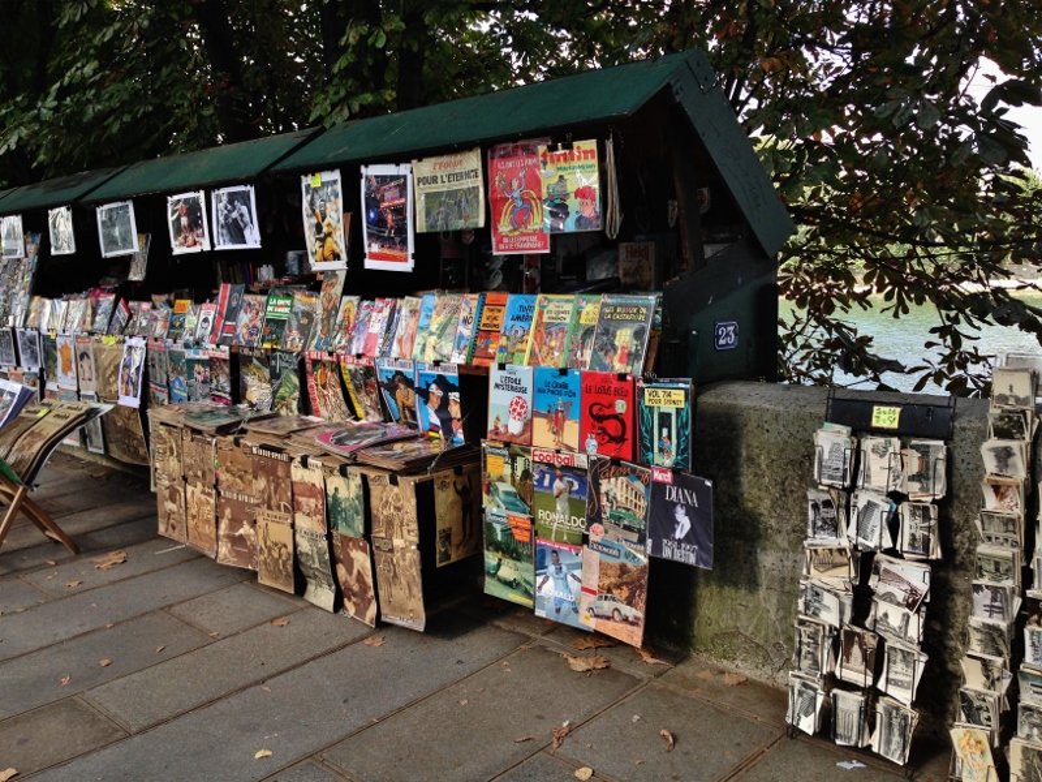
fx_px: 993
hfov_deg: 55.4
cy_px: 391
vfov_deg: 42.9
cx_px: 521
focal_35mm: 33
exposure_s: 1/233
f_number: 2.4
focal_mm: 4.13
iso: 50
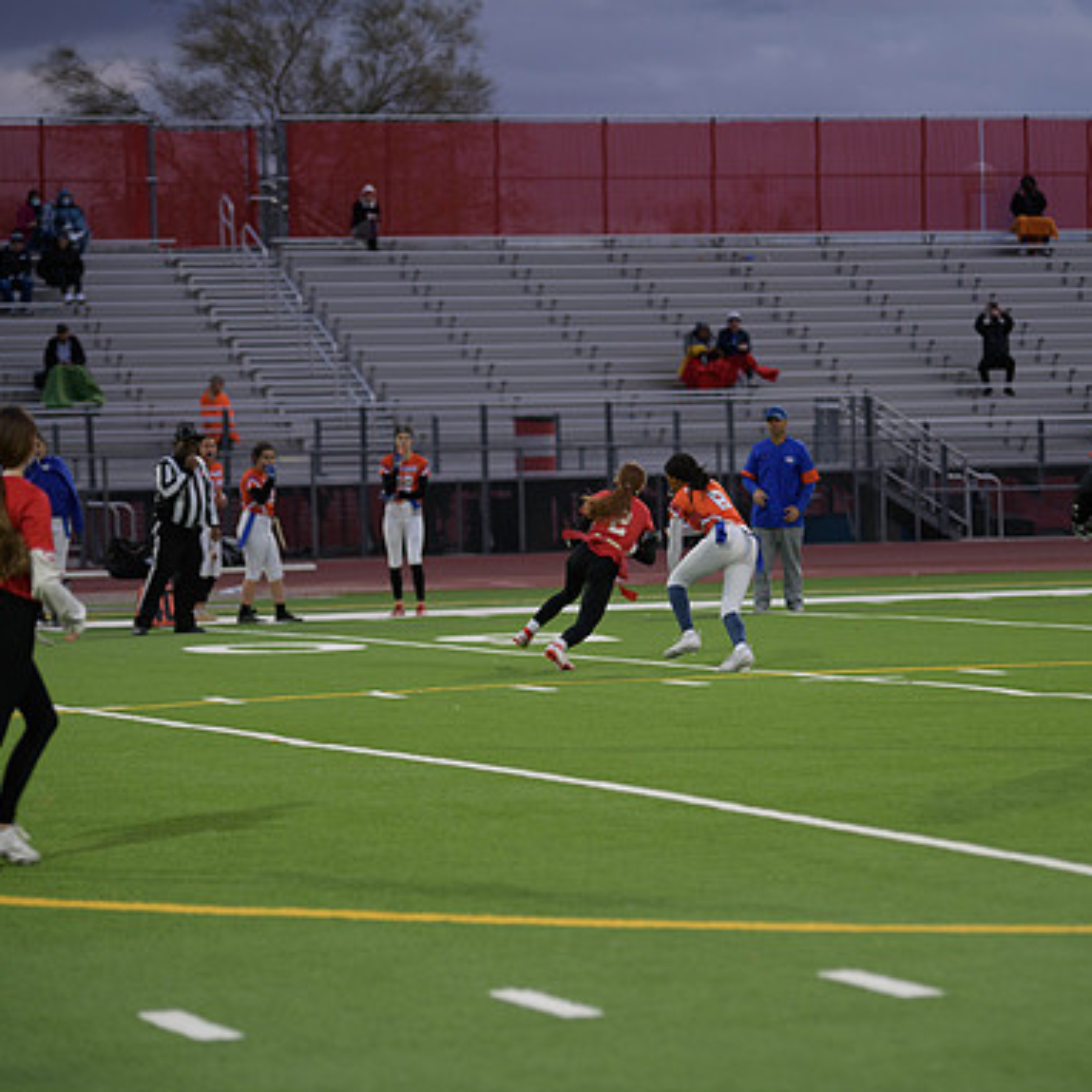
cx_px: 656
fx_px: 5603
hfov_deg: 11.1
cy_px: 546
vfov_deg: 11.1
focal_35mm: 157
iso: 400
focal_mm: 122
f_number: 2.8
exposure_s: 1/200
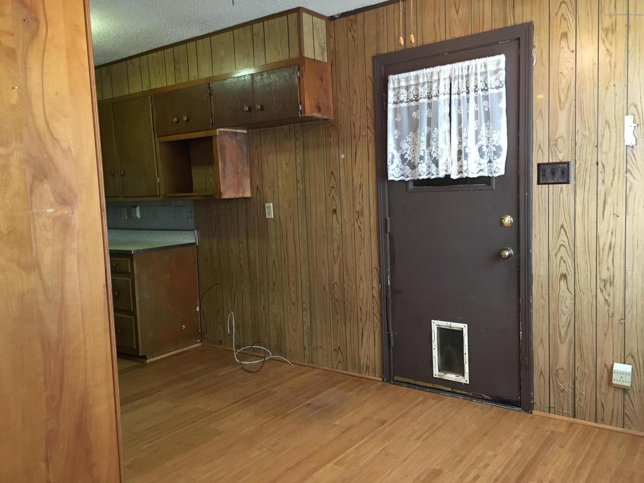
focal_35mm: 29
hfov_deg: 61.7
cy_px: 242
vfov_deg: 48.2
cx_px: 322
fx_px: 540
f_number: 2.2
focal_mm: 4.15
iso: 200
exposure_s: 1/20
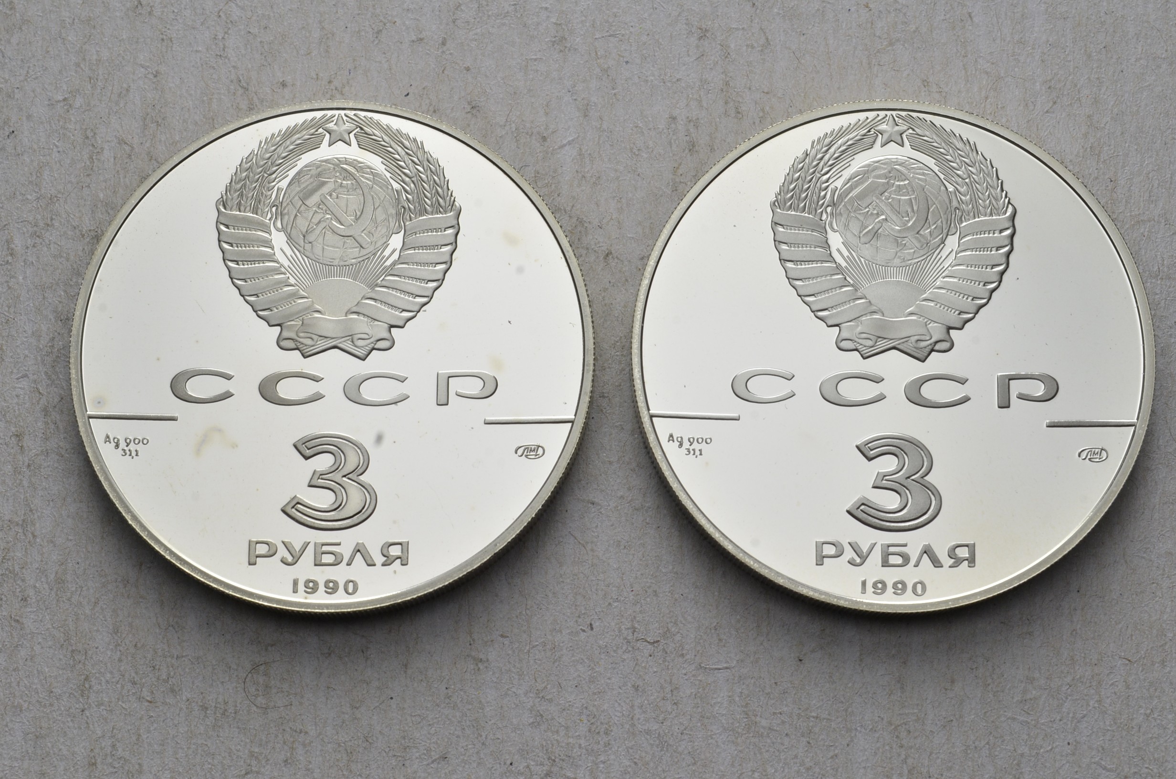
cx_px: 588
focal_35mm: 75
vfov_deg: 18.1
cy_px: 390
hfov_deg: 27.0
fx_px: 2445
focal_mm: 50
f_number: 14
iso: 400
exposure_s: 1/250
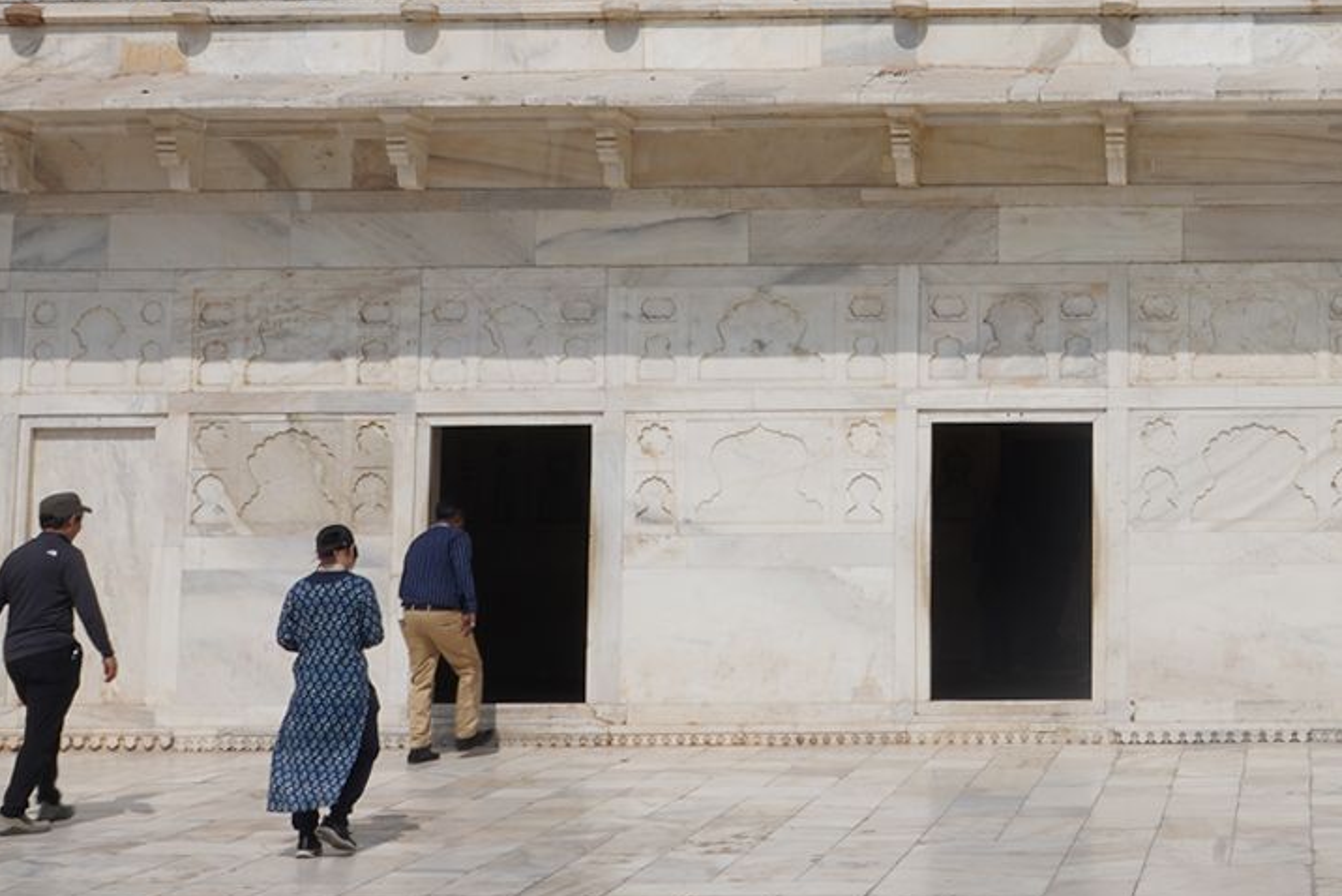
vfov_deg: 20.1
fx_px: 2498
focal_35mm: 67
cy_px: 178
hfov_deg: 28.5
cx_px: 1286
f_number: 22
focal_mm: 24
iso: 100
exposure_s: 1/100
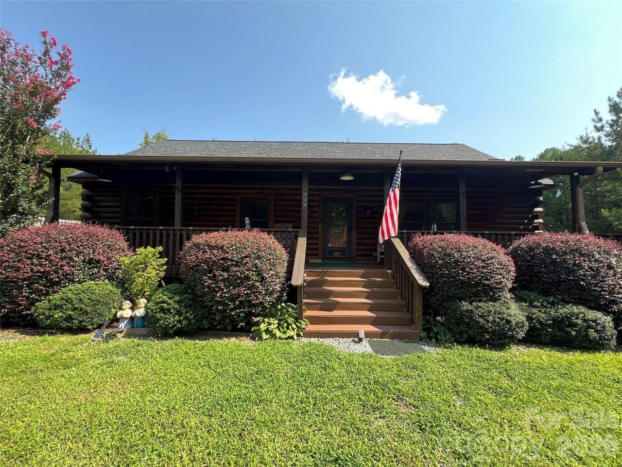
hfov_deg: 106.2
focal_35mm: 13
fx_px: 234
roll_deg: -0.5
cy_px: 234
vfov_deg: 89.9
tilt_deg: +1.9
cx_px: 311
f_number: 1.8
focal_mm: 1.57
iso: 32
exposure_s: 1/225
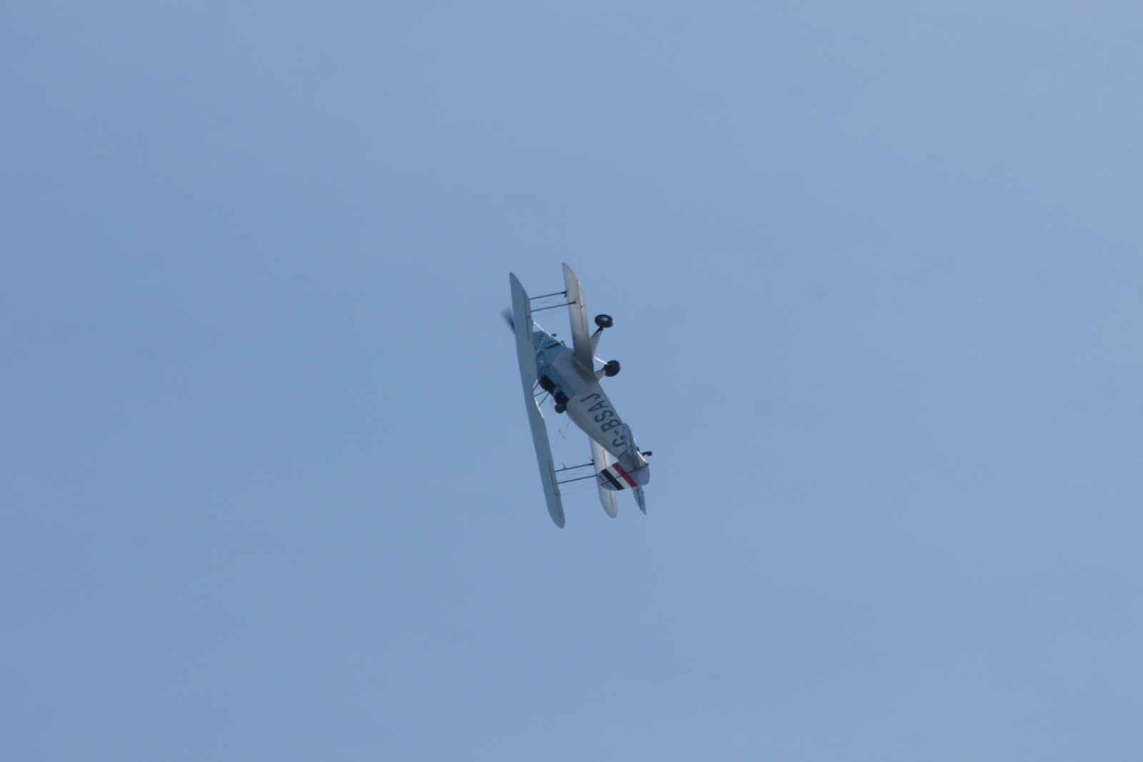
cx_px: 572
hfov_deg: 4.6
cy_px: 381
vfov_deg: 3.1
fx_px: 14288
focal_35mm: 450
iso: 200
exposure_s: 1/640
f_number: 10
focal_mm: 300
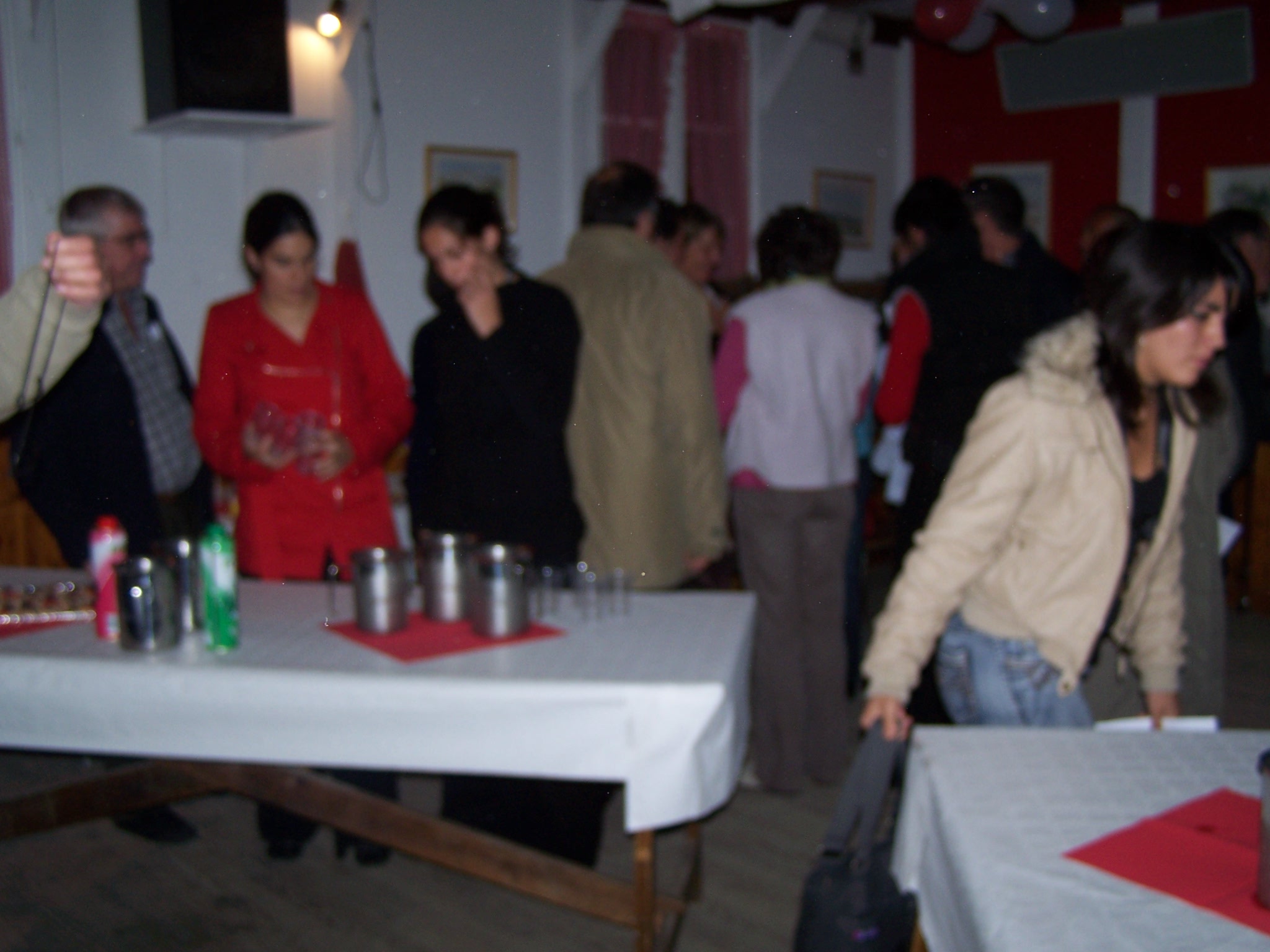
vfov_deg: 37.7
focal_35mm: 38
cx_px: 635
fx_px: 1394
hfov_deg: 49.0
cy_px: 476
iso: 80
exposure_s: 1/60
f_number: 2.8
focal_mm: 6.3
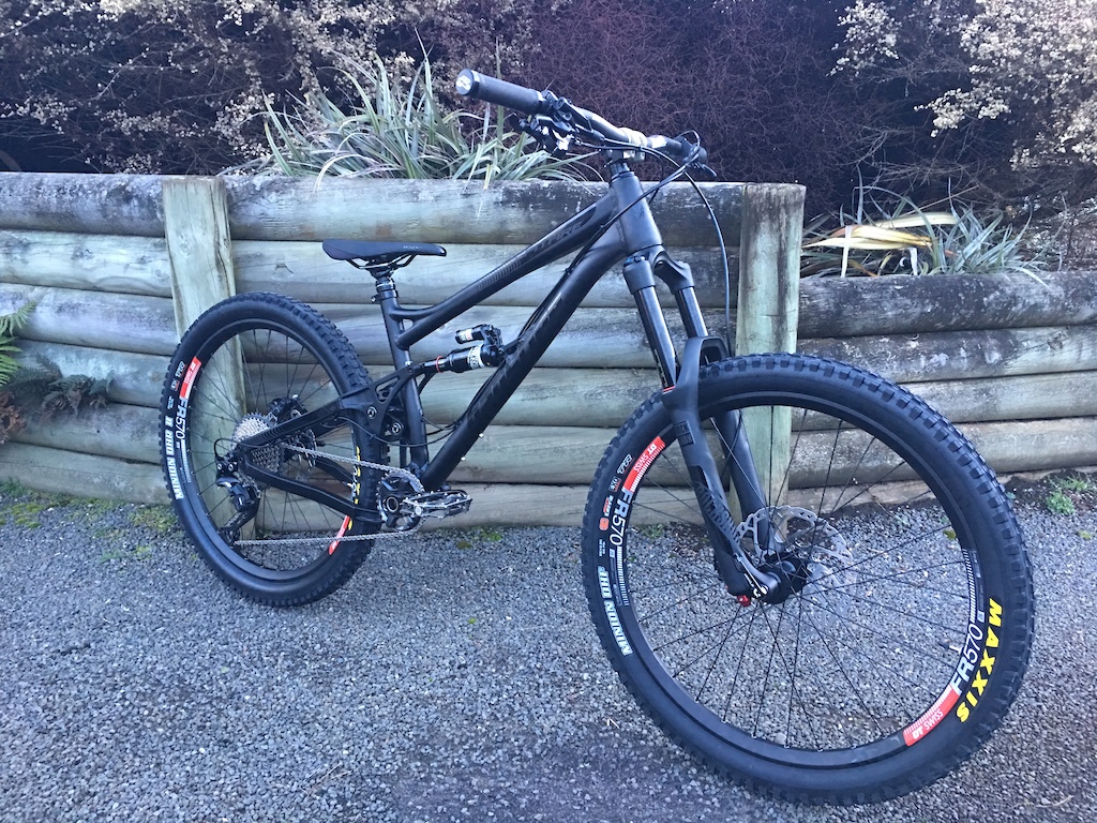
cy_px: 412
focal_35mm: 29
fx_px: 919
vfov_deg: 48.2
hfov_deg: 61.7
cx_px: 548
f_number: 2.2
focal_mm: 4.15
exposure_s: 1/10
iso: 80
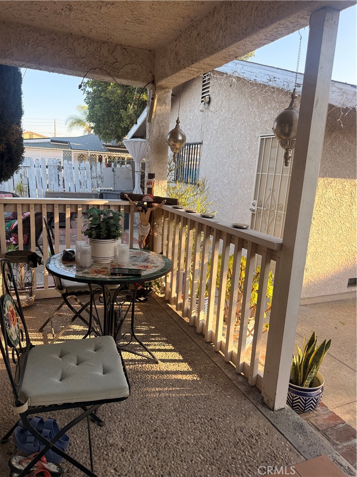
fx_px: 330
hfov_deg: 56.8
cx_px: 178
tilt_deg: -11.4
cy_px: 238
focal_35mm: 24
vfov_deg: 71.6
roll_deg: -3.8
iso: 100
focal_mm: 6.76
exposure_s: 1/598
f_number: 1.78
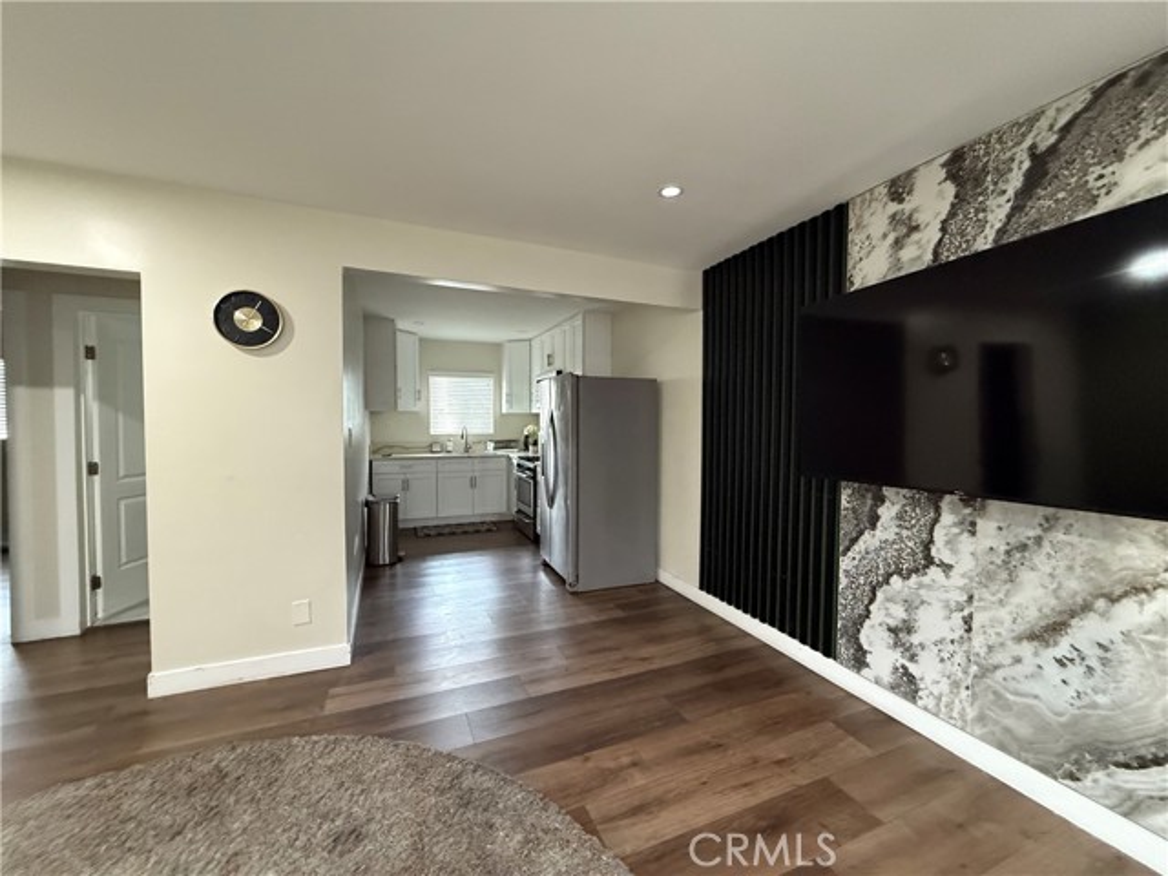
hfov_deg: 102.1
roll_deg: +1.0
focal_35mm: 14
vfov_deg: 85.7
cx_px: 584
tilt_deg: +0.1
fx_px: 472
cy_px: 438
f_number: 2.2
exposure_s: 1/60
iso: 640
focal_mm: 2.22
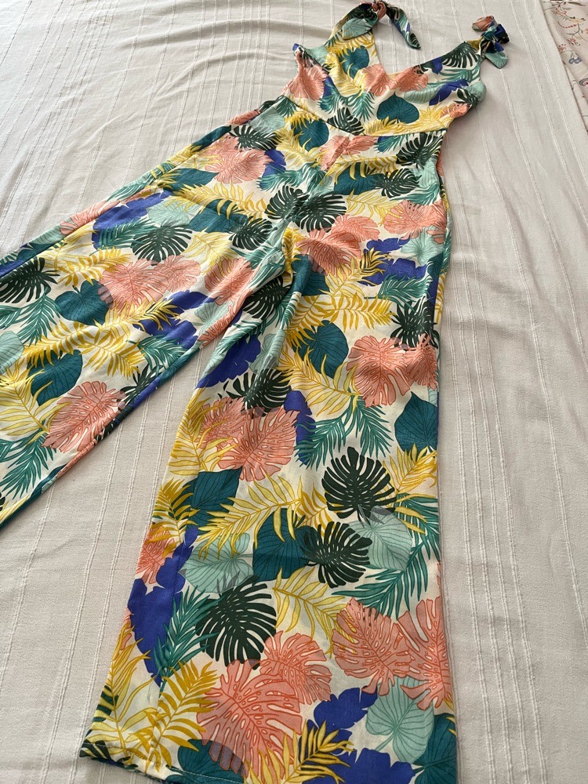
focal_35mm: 26
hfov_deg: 53.1
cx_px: 294
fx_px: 589
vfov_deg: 67.3
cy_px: 392
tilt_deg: -55.4
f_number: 1.6
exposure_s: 1/60
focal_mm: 5.1
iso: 160
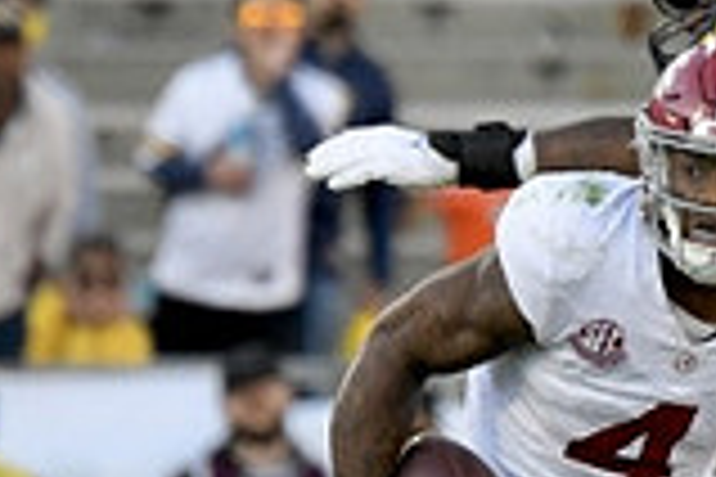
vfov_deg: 0.6
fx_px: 43513
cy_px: 428
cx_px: 698
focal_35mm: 2188
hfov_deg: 0.9
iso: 1600
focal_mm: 400
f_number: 5.6
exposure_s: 1/1250
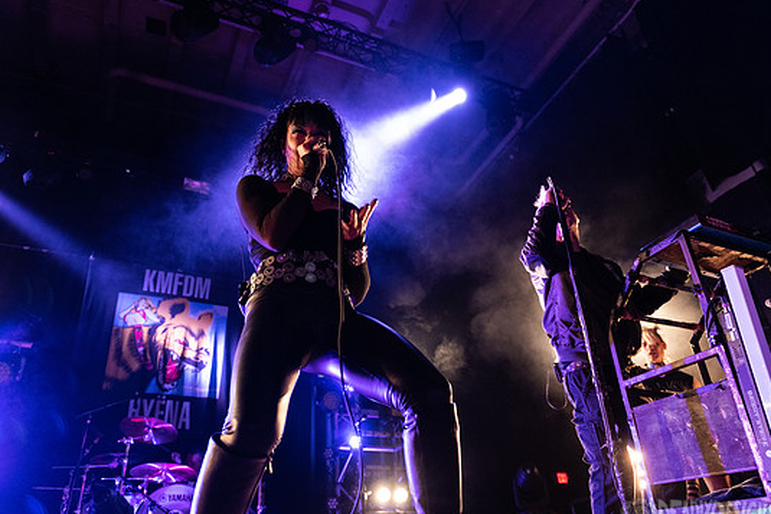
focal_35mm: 26
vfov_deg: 49.6
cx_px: 372
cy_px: 271
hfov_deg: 69.4
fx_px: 557
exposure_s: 1/250
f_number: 3.2
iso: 3200
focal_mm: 24
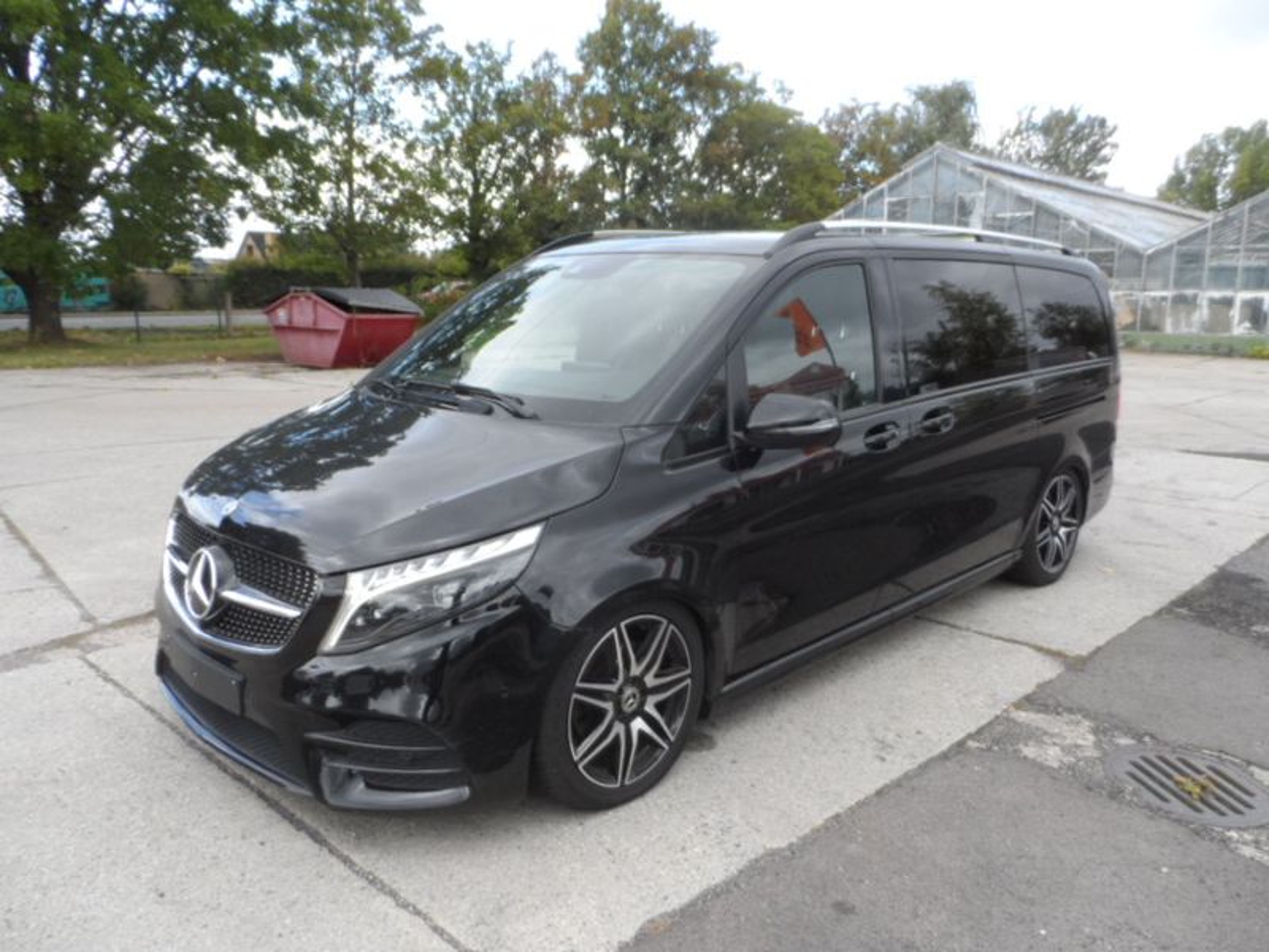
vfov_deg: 56.8
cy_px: 476
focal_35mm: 24
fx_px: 880
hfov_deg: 71.6
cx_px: 634
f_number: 3.2
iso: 80
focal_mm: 4
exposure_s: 1/180
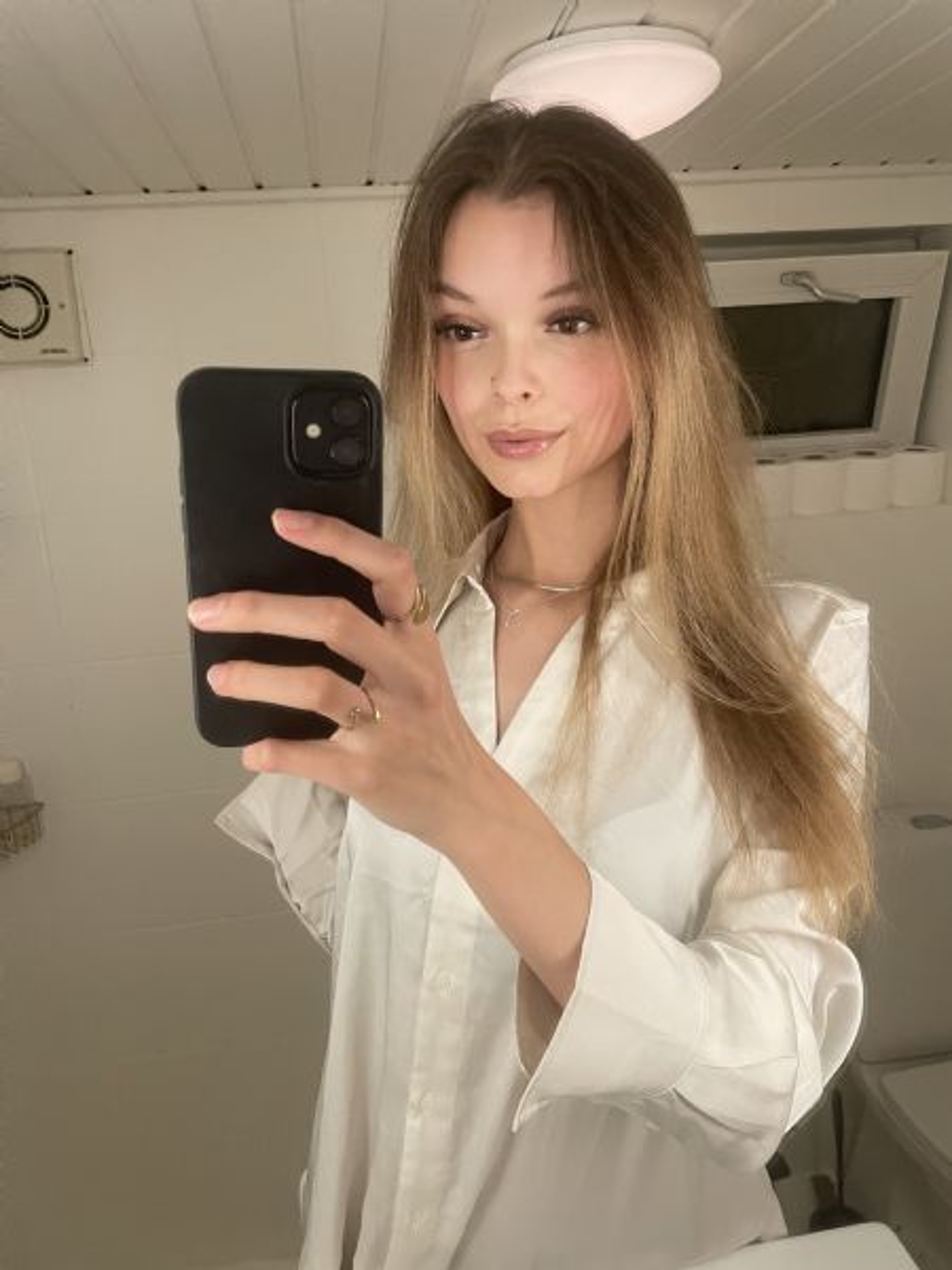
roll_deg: +3.8
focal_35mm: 26
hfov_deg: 53.1
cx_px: 476
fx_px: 953
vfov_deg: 67.3
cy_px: 635
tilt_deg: -8.4
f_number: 1.6
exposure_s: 1/50
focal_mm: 4.2
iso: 320
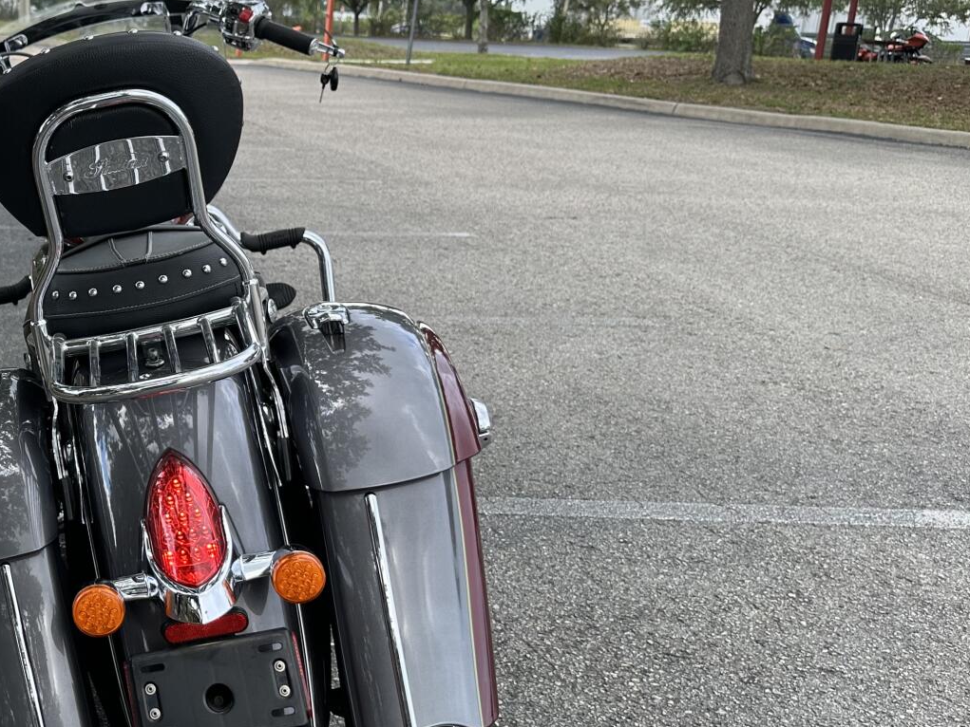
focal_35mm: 47
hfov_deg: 37.5
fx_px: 1317
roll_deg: -2.3
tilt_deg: -14.0
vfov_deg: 30.9
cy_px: 378
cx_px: 79
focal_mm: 6.86
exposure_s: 1/564
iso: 80
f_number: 1.78
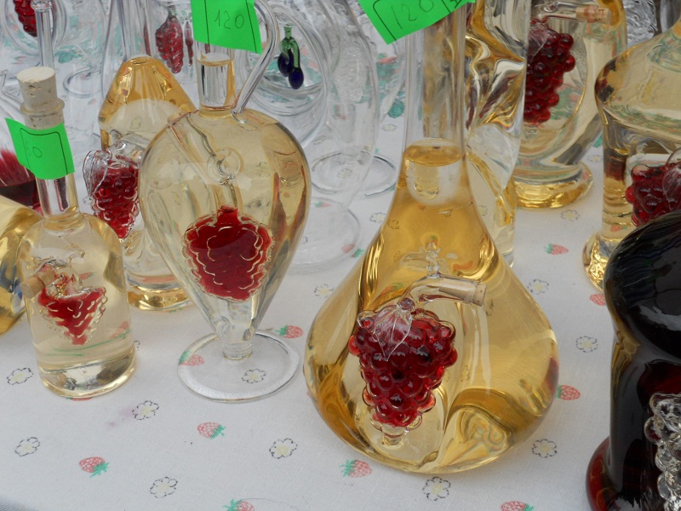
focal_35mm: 54
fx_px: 1062
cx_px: 340
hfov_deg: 35.5
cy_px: 256
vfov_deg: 27.0
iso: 80
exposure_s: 1/60
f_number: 4.8
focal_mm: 9.8
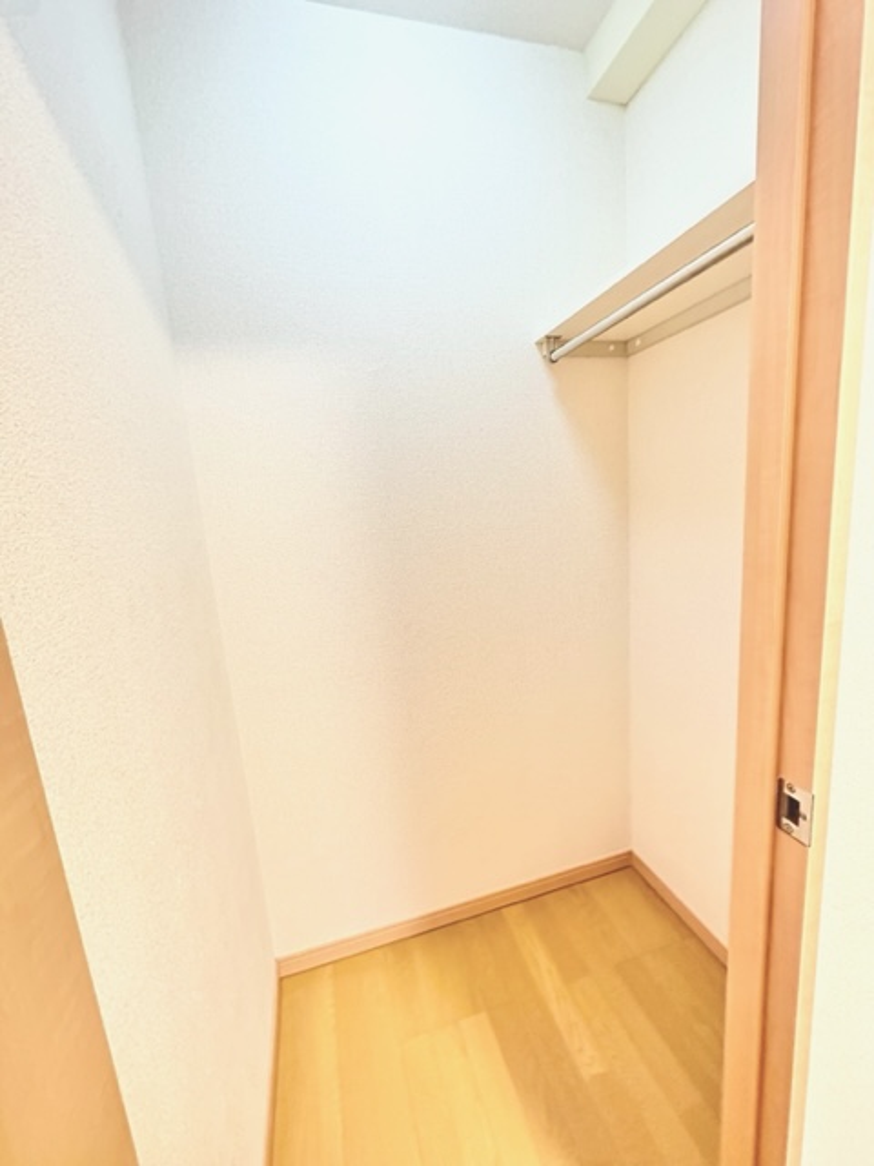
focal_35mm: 14
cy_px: 583
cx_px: 437
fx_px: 471
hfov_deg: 85.7
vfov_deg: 102.1
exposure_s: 1/50
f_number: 2.2
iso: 1250
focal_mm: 2.22
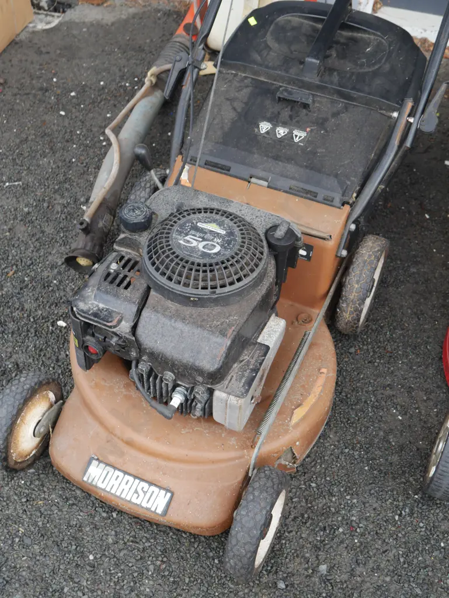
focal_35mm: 42
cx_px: 224
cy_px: 299
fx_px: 726
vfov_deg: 44.8
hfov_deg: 34.4
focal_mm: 21
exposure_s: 1/60
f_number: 4.6
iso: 200
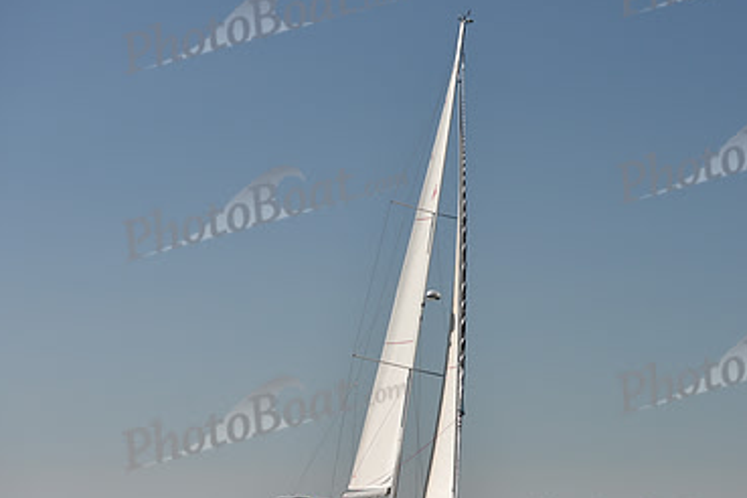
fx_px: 2282
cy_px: 284
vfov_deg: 12.4
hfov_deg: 18.5
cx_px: 514
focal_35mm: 110
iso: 250
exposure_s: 1/1600
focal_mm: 70
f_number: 4.5
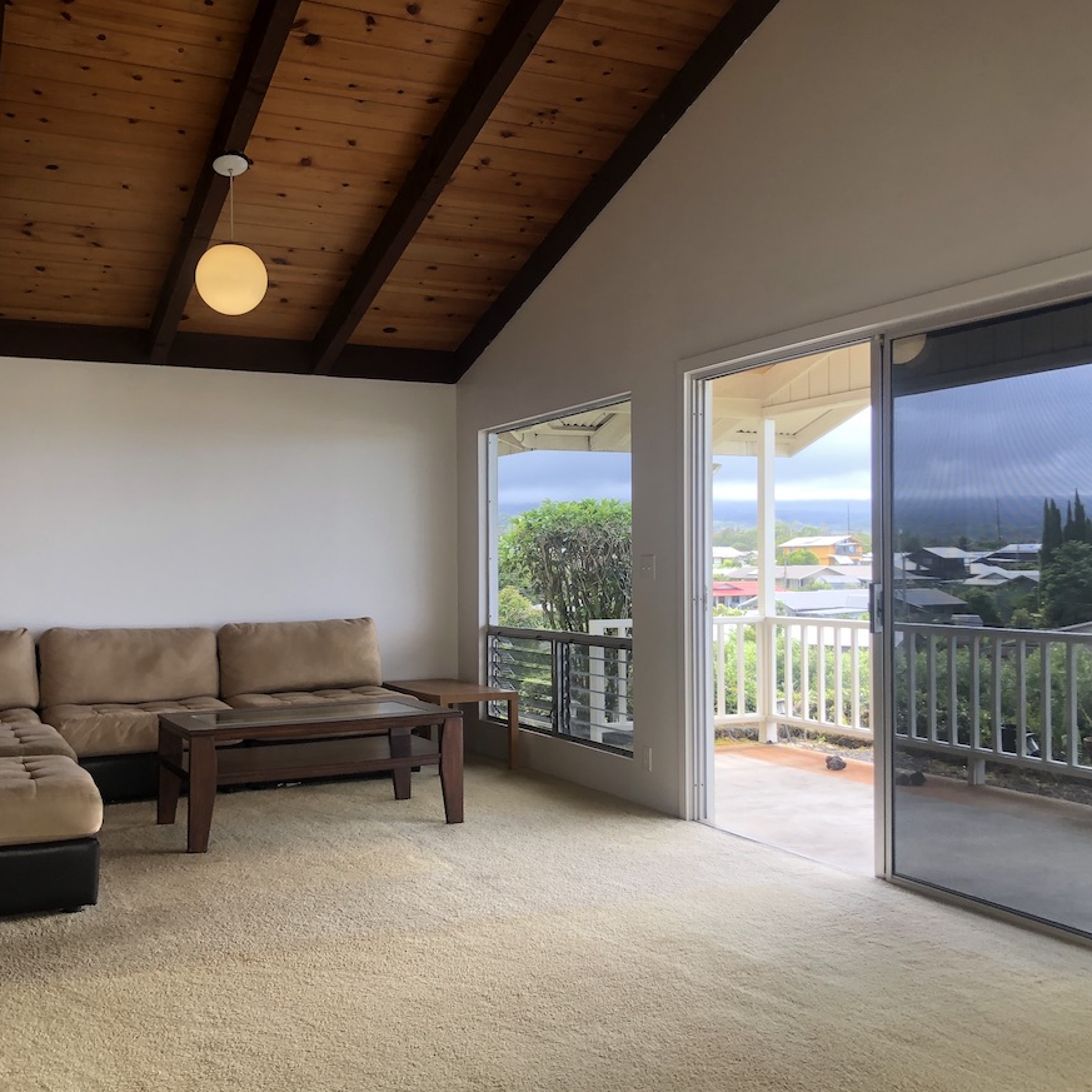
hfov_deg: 48.4
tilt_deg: -1.0
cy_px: 544
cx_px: 504
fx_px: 1213
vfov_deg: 48.5
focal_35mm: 34
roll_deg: +1.0
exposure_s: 1/120
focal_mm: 4
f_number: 1.8
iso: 40
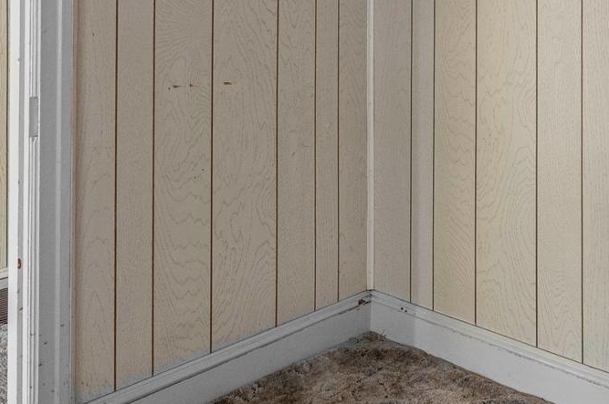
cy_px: 7
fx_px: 727
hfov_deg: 44.1
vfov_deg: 29.2
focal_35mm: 43
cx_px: 449
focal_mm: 14
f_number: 2.8
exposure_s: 1/125
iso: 1250
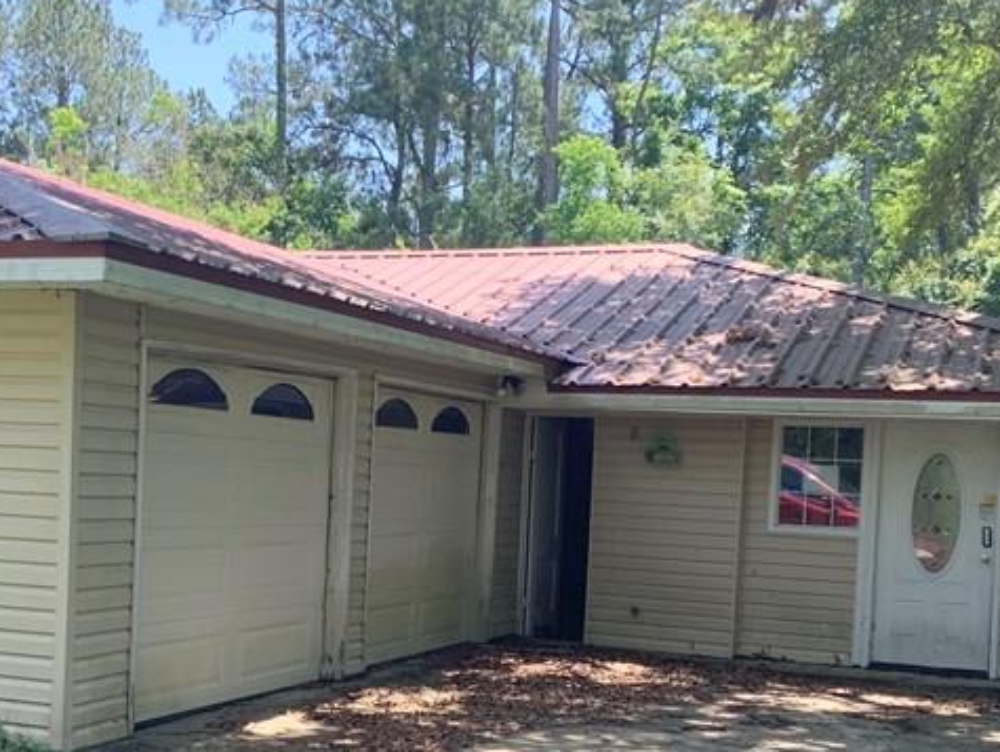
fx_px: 1619
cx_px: 358
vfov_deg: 25.9
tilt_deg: -1.1
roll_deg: -3.4
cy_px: 552
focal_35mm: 56
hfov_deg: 34.1
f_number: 1.8
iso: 25
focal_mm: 4.25
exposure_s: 1/356
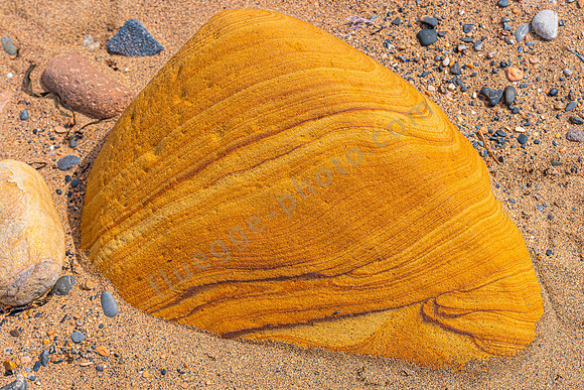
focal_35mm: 52
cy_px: 195
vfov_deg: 26.0
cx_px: 292
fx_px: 844
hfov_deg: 38.2
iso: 100
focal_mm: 35
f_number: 5
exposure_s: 1/1000
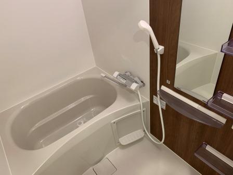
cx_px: 116
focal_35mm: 26
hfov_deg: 67.3
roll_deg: +9.7
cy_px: 88
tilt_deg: -37.7
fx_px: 175
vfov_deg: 53.1
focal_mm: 4.25
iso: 125
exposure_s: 1/60
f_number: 1.8
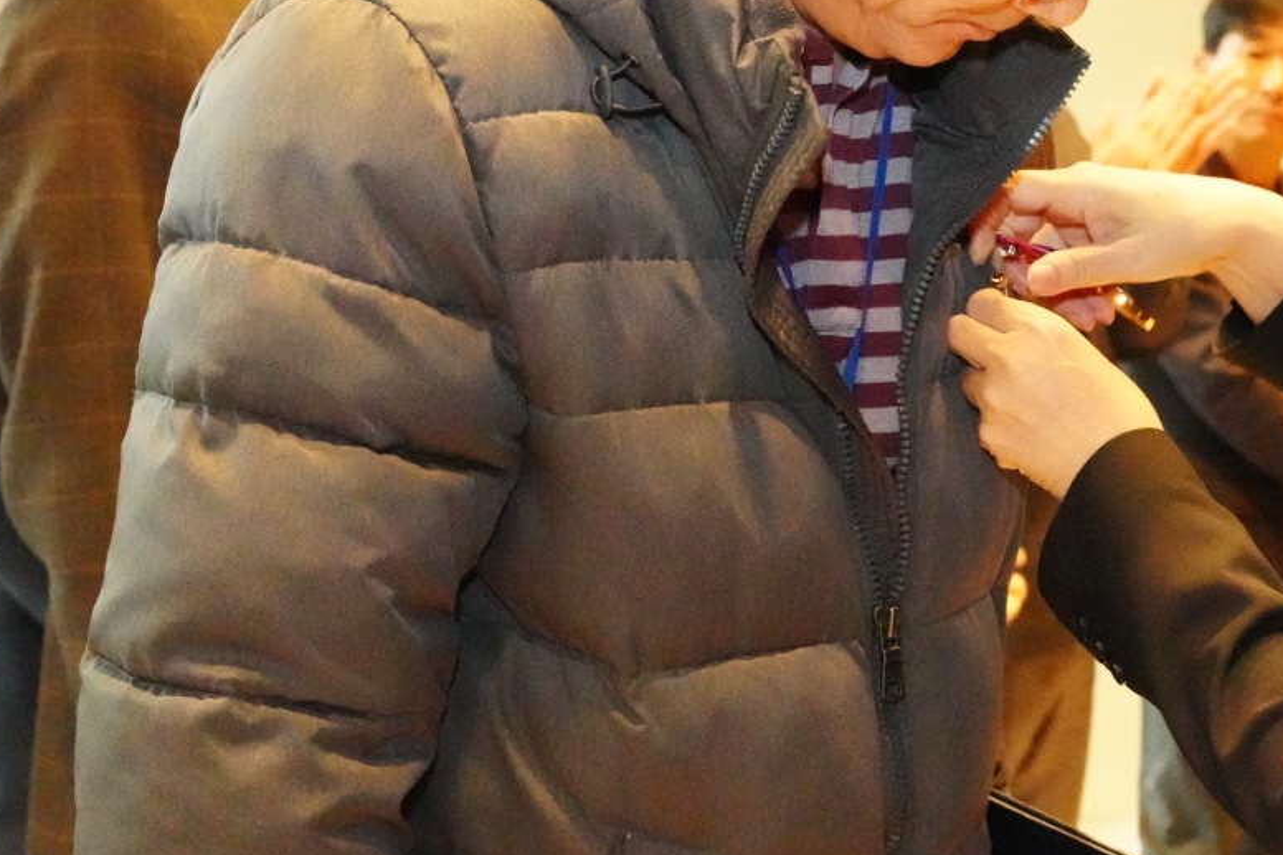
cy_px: 426
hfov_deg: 22.1
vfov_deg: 15.5
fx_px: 3136
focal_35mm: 88
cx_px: 1356
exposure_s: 1/160
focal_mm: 38
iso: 32000
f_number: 5.6
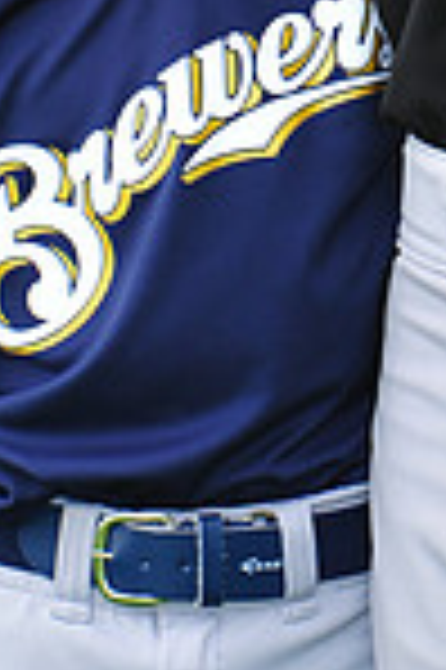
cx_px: 378
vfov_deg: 3.6
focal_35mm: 566
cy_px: -252
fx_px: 10542
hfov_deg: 2.4
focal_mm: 145
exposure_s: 1/320
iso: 320
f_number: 5.6
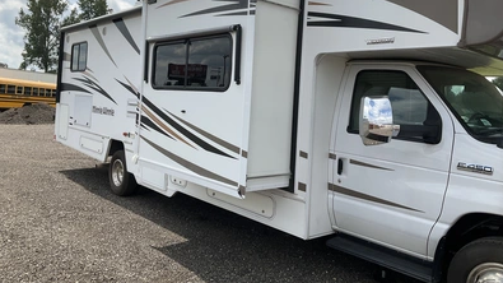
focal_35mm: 32
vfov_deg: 36.3
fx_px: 427
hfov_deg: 61.0
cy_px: 94
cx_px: 252
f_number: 1.8
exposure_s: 1/1786
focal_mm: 3
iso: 25
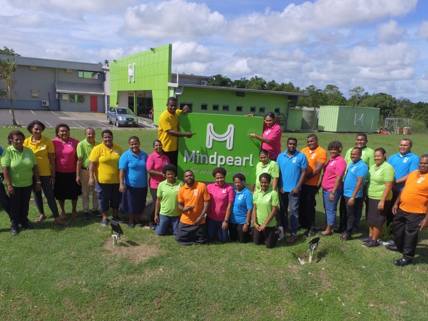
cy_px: 160
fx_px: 247
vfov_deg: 66.0
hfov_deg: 81.7
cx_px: 214
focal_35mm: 20
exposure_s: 1/1250
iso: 100
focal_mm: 3.61
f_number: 2.8
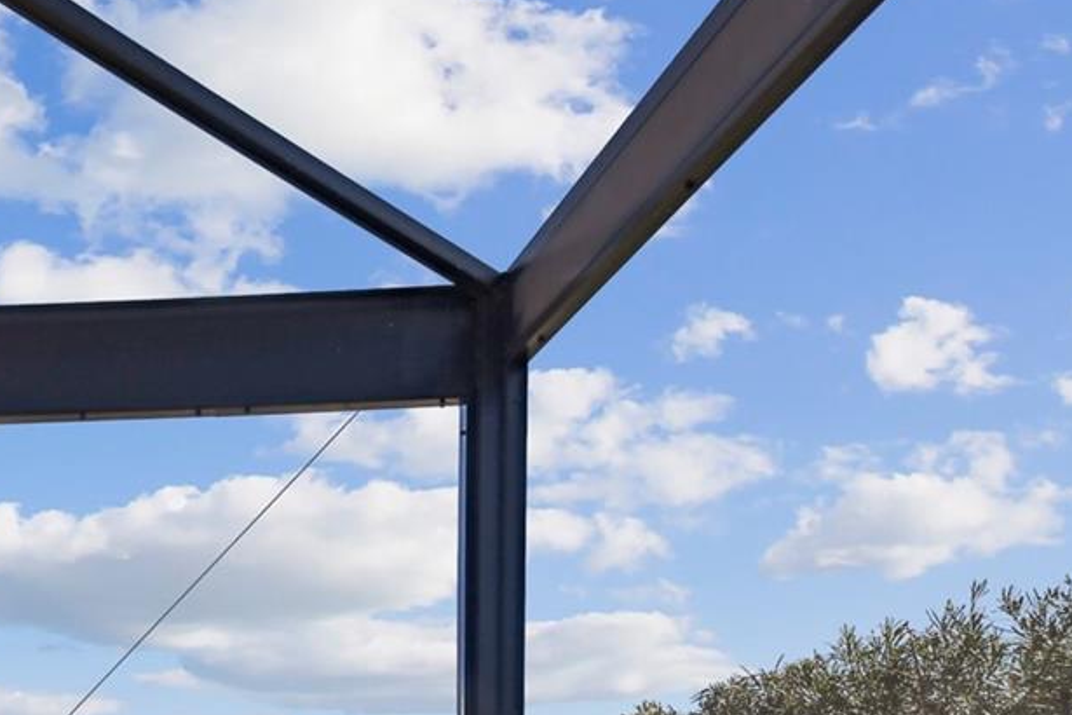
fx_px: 1161
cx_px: 5
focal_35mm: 39
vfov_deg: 29.1
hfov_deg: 42.8
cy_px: 879
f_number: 7.1
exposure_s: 1/1000
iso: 100
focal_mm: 10
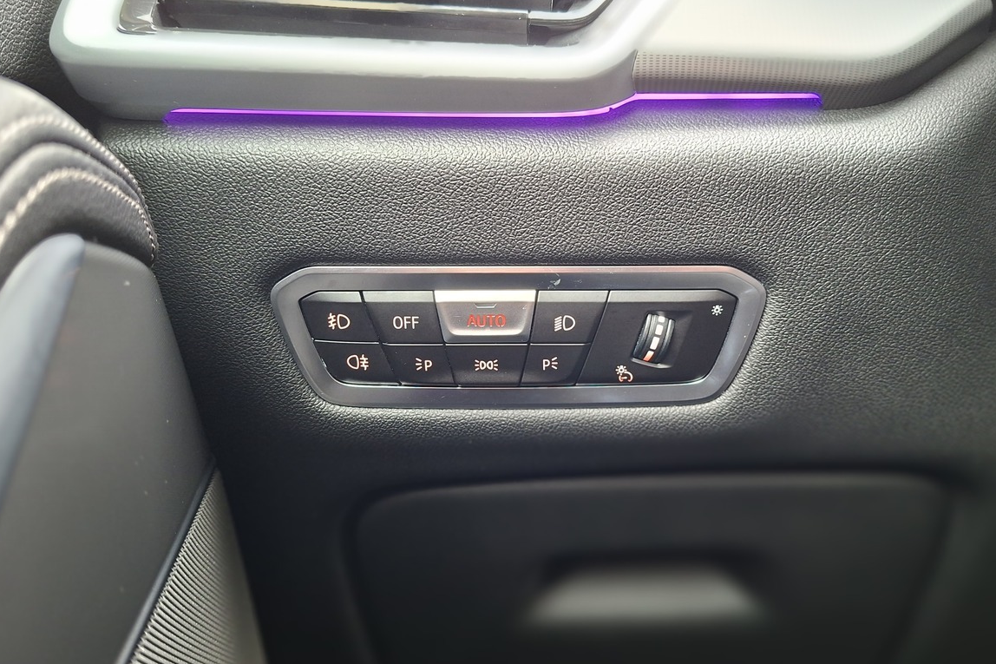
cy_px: 329
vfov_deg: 43.6
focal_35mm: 30
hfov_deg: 61.8
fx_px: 830
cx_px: 547
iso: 500
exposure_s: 1/25
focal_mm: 5.54
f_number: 1.8
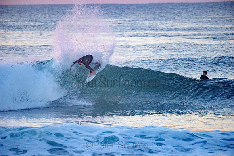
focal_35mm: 500
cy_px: 78
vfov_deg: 2.8
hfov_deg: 4.1
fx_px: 3251
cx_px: 117
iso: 1600
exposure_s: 1/2000
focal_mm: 500
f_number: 5.6
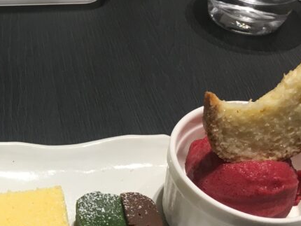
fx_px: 600
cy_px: 166
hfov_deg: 26.5
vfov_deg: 21.2
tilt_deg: -46.6
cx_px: -6
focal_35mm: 69
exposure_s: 1/30
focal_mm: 4.15
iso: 32
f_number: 2.2
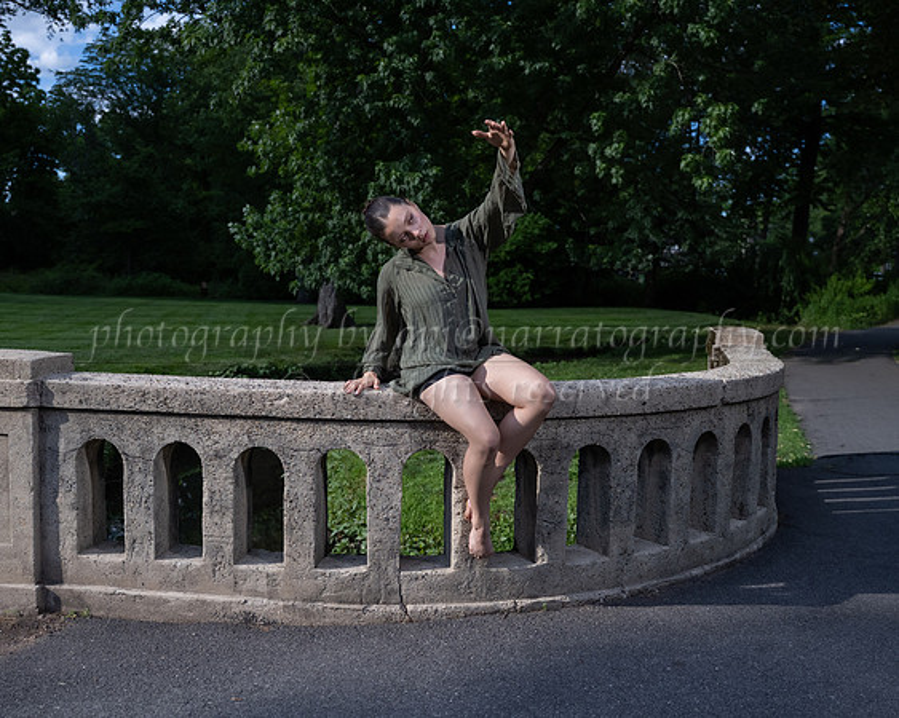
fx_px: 906
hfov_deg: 52.8
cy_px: 362
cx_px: 420
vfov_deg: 43.3
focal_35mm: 34
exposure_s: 1/5000
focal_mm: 30
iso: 400
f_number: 3.2
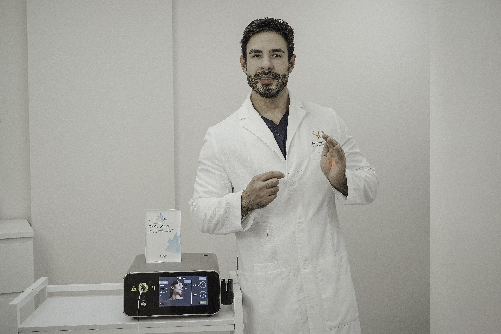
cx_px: 250
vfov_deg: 30.5
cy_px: 167
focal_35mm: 44
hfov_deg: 44.5
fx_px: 612
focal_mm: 44
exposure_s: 1/50
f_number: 5.6
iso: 160
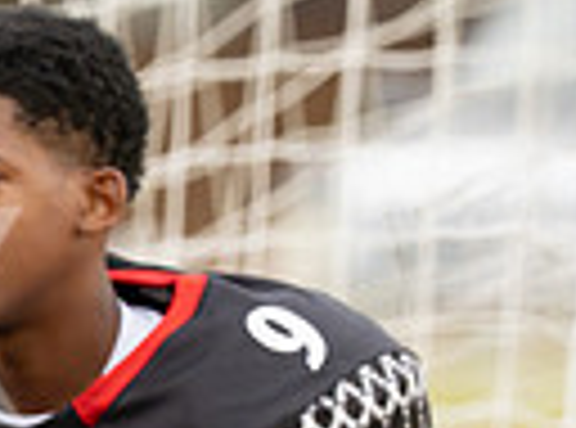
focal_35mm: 2621
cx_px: -612
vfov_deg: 0.6
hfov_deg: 0.8
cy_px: 483
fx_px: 43450
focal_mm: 400
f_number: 7.1
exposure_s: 1/1000
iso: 3200
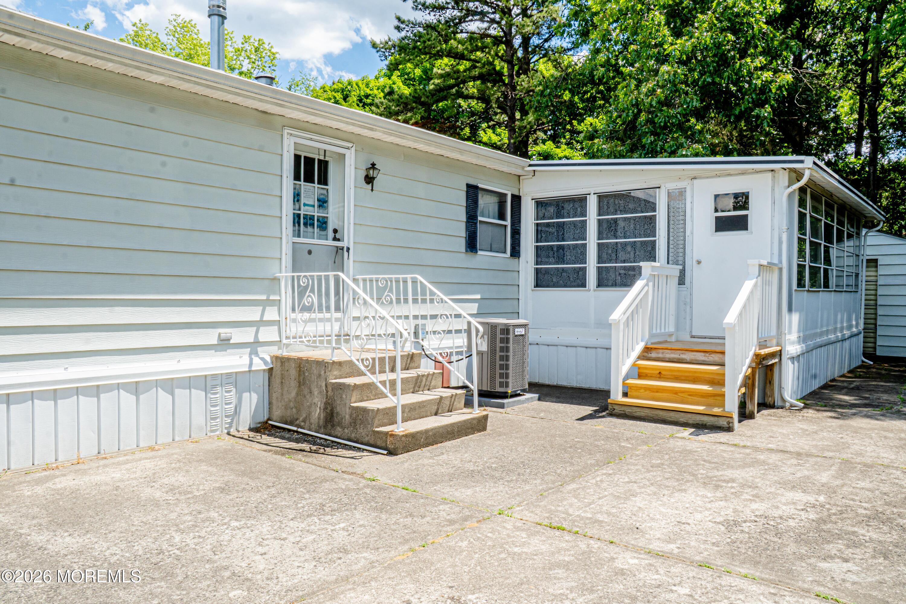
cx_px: 453
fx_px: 642
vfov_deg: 50.4
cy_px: 302
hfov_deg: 70.4
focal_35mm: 26
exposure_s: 1/80
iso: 500
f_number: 22
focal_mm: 17
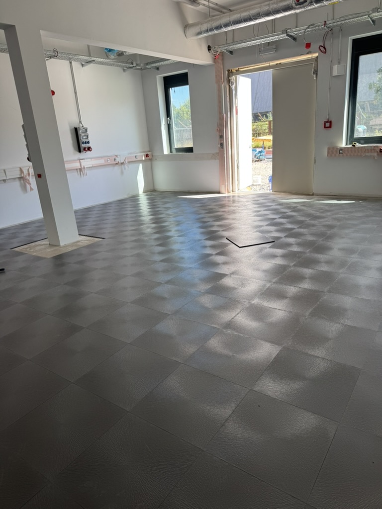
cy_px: 254
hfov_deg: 56.8
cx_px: 191
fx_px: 353
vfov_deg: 71.6
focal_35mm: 24
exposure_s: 1/229
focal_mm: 6.76
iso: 64
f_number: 1.78
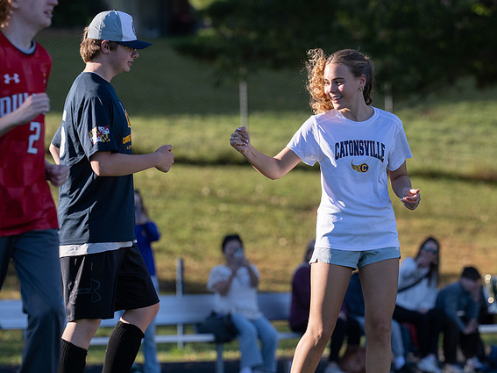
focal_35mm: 297
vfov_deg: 5.0
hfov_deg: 6.7
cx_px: 309
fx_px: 4263
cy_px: 201
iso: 250
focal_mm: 175
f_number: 4
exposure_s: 1/1600
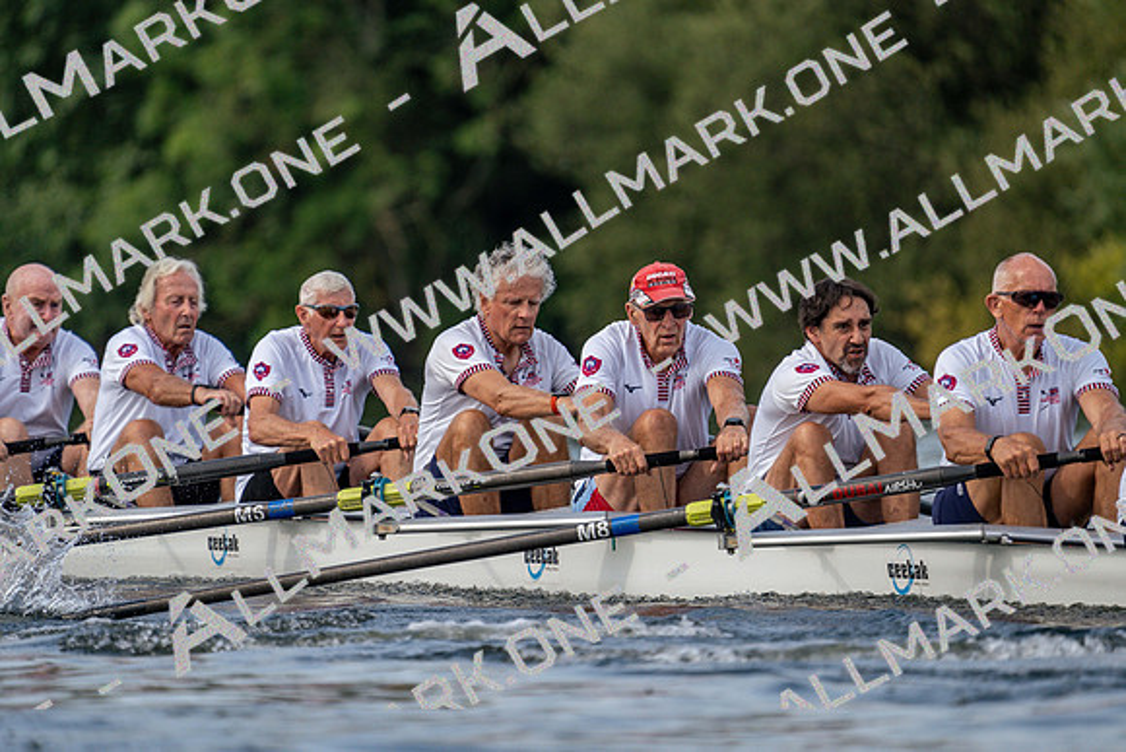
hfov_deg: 3.4
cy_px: 376
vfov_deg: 2.3
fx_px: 18770
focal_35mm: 600
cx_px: 563
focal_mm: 600
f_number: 6.3
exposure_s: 1/1600
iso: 400
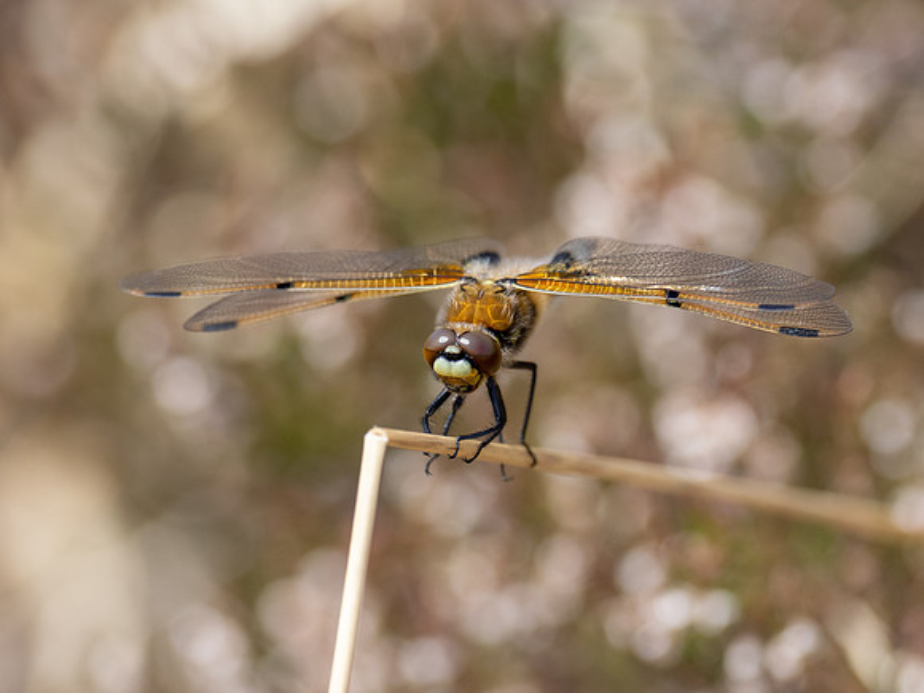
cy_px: 388
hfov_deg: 2.4
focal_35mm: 839
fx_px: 22406
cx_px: 508
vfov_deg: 1.8
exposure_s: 1/1250
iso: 320
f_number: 4
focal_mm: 300
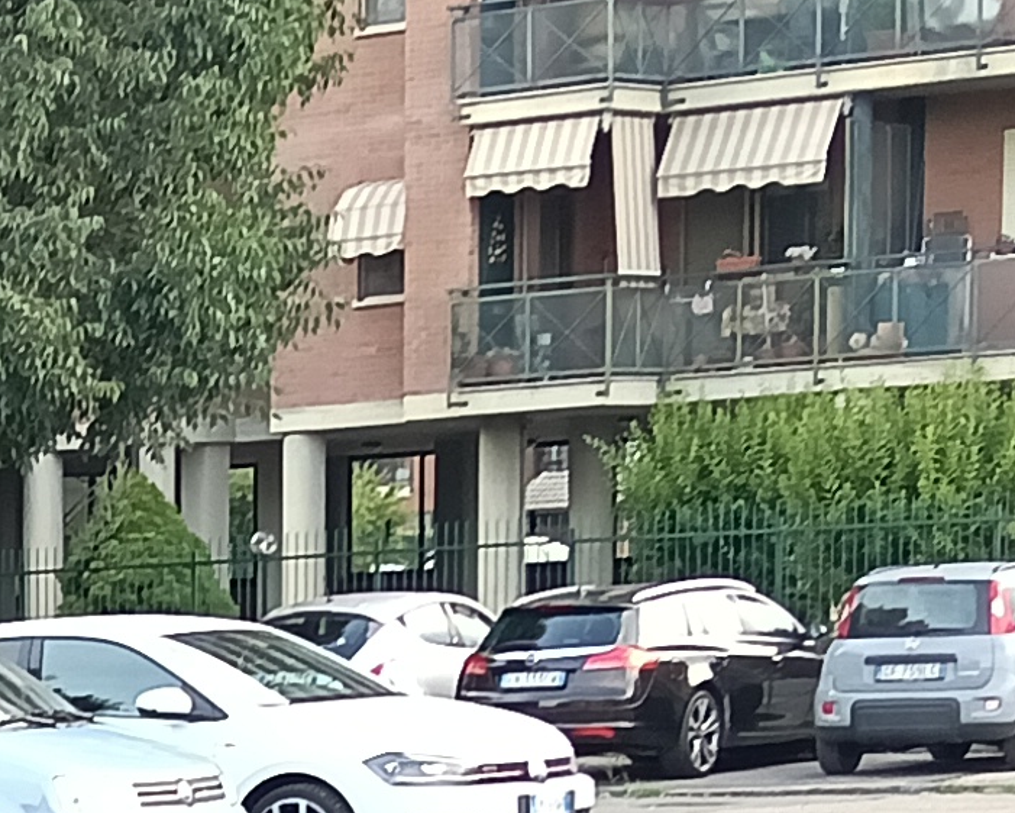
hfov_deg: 11.6
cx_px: -801
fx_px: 4627
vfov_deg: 9.5
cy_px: 1538
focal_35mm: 154
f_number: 1.8
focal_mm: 3.98
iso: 200
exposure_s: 1/100
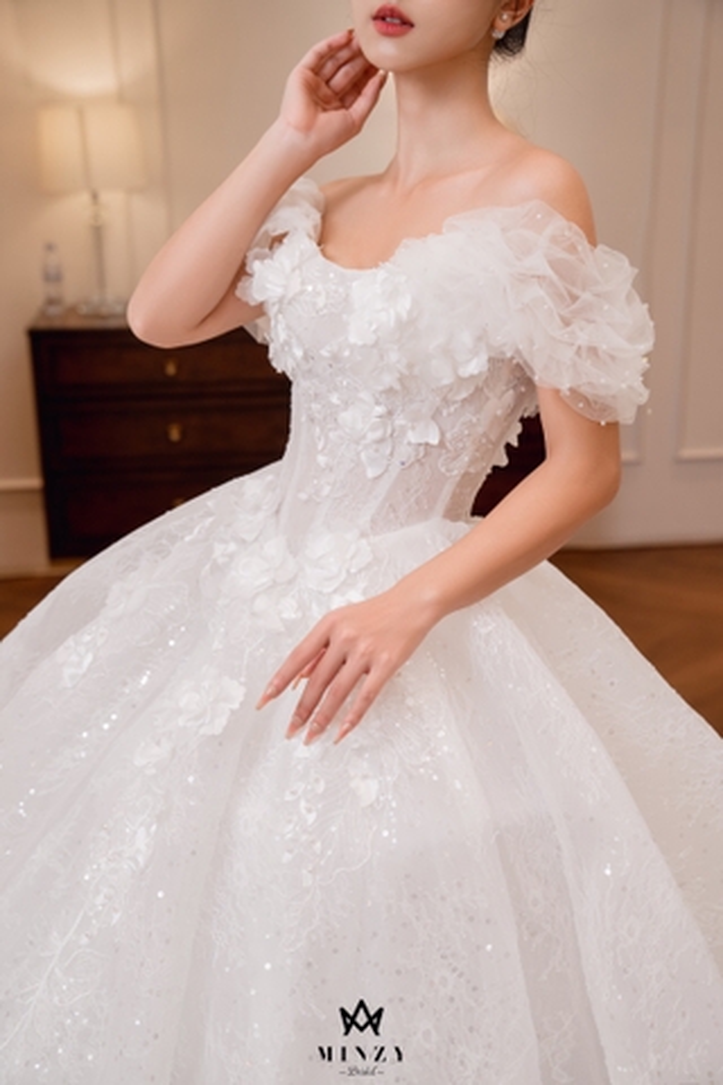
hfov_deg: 28.1
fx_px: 1446
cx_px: 362
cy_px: 542
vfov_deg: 41.1
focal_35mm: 48
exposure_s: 1/200
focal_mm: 48
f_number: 3.5
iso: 500
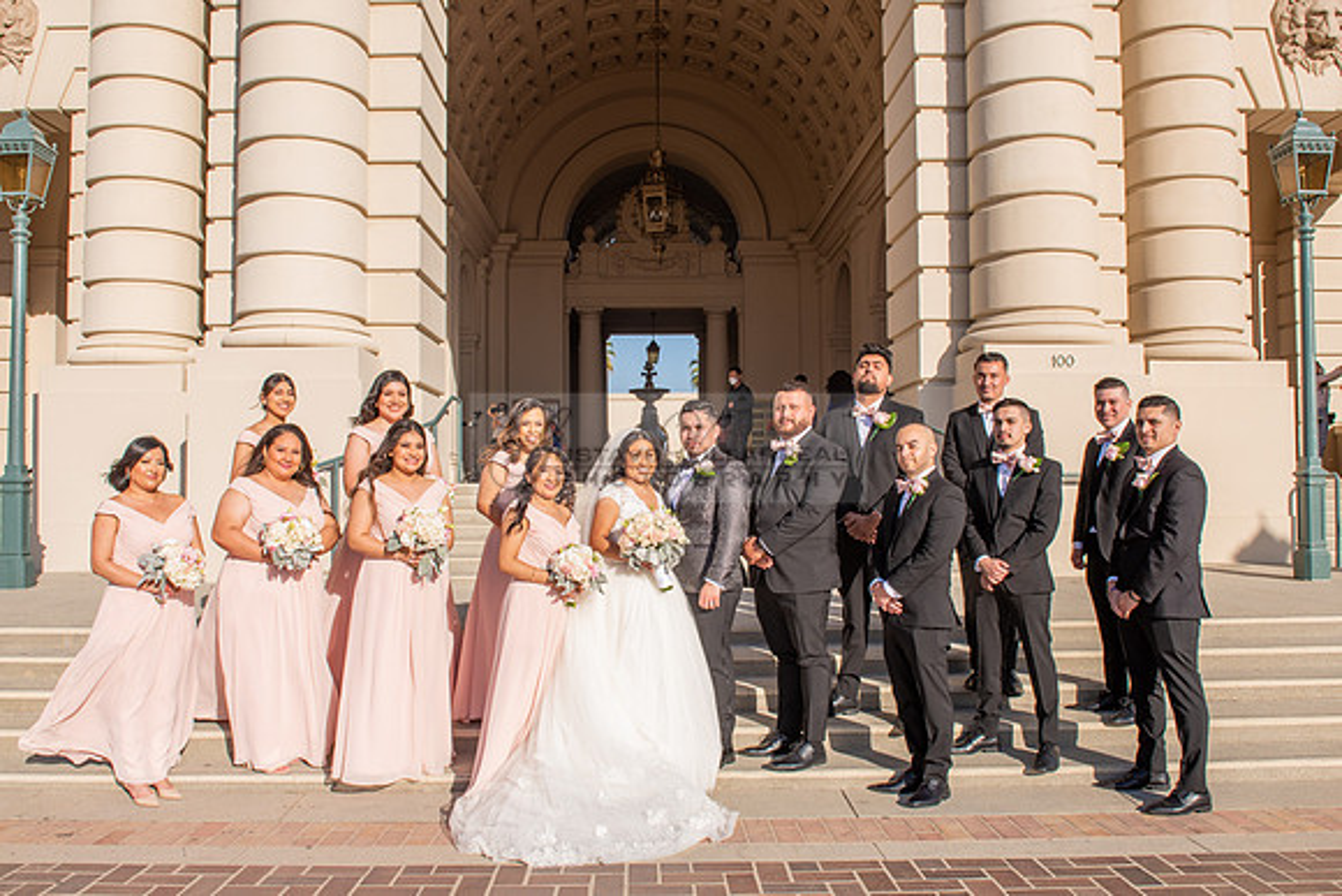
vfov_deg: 45.1
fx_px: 1079
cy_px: 464
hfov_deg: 63.7
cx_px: 666
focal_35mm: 29
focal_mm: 24
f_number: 10
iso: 100
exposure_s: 1/200
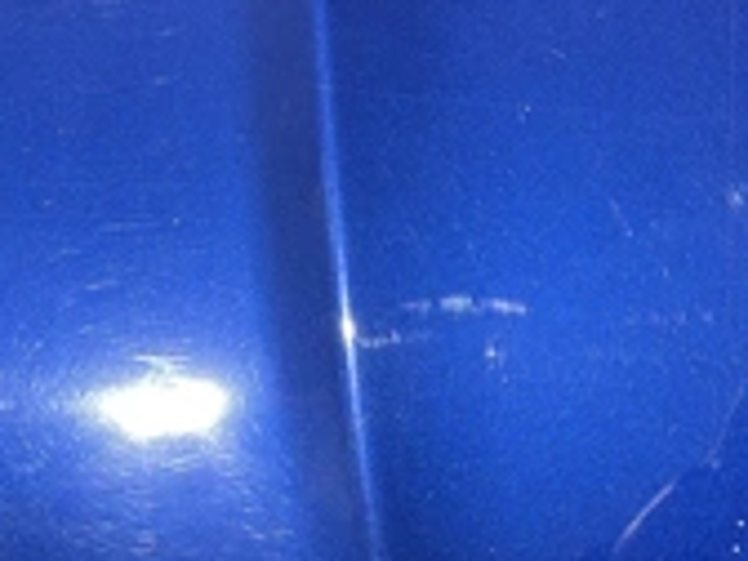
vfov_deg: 20.9
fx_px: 1491
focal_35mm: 69
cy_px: 67
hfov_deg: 27.1
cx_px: 690
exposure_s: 1/792
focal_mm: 3
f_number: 1.8
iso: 25
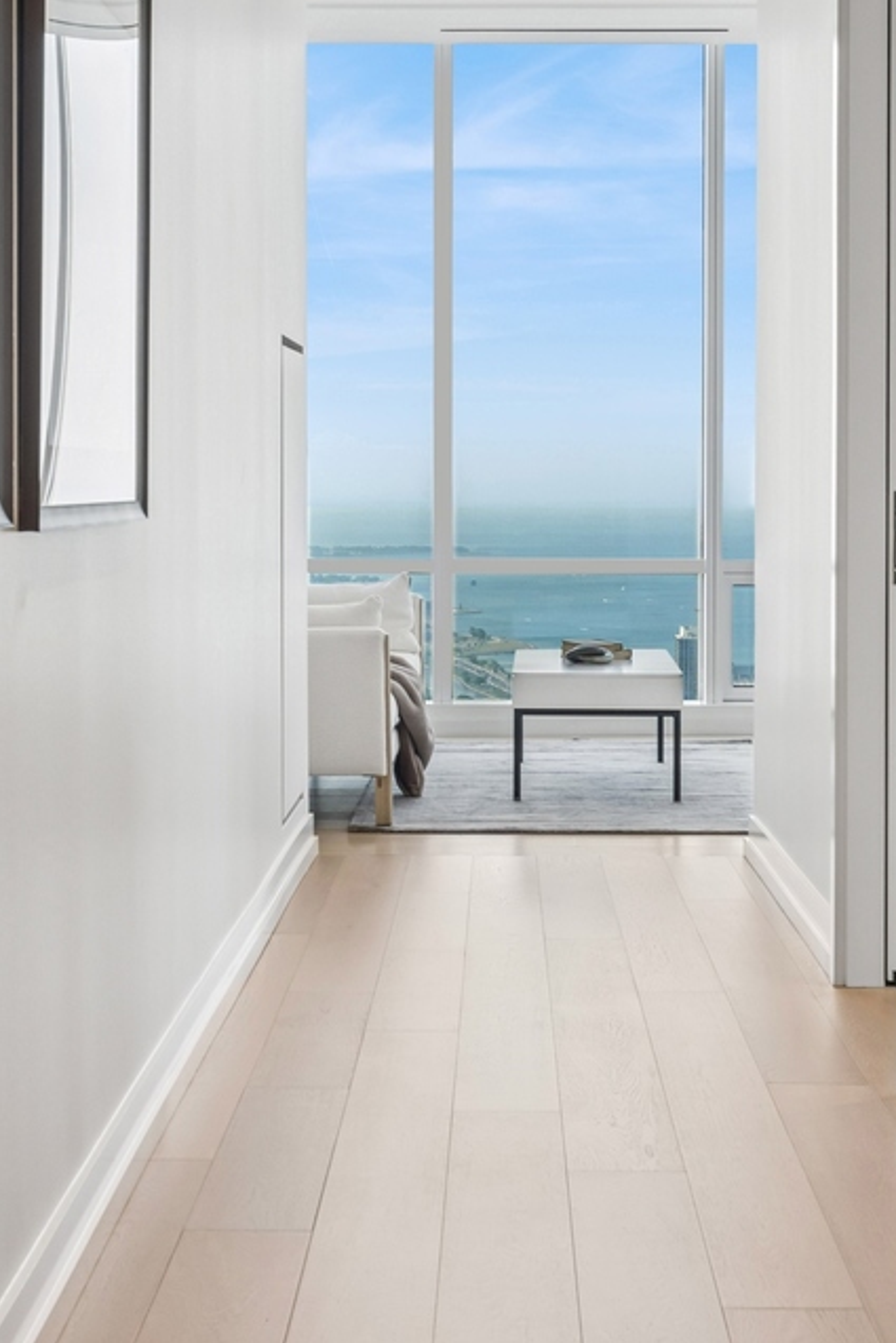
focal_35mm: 61
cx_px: 455
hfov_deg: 22.3
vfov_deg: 32.7
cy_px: 495
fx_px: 2276
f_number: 8
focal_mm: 24
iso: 320
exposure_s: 1/200
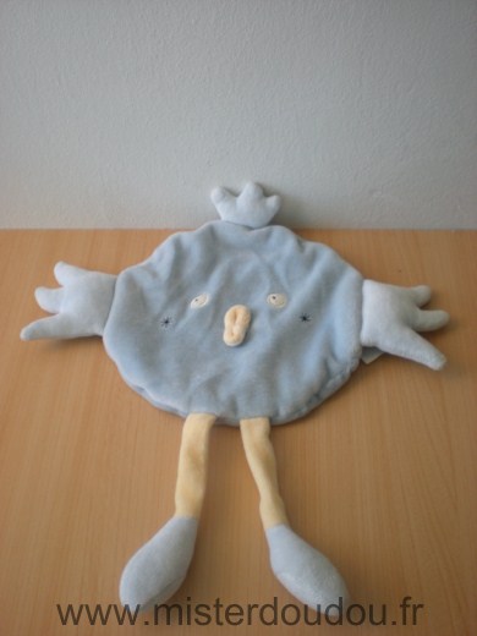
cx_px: 238
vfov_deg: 49.0
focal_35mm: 38
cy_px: 318
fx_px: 698
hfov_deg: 37.7
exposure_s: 1/62.6
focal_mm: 6.3
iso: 117
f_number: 3.1
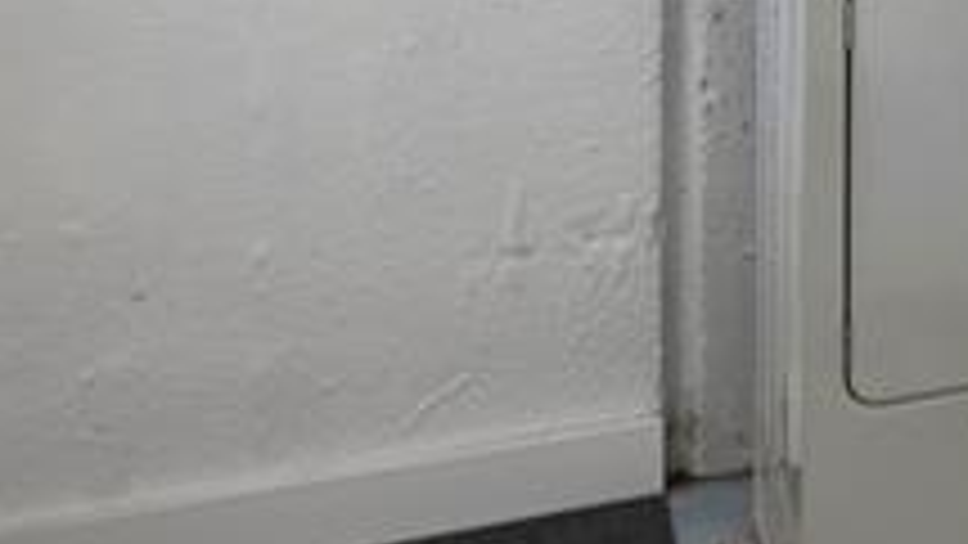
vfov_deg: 13.8
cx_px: 1895
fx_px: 2054
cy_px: -357
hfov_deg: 18.4
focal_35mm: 80
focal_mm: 16
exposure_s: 1.3
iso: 100
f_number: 4
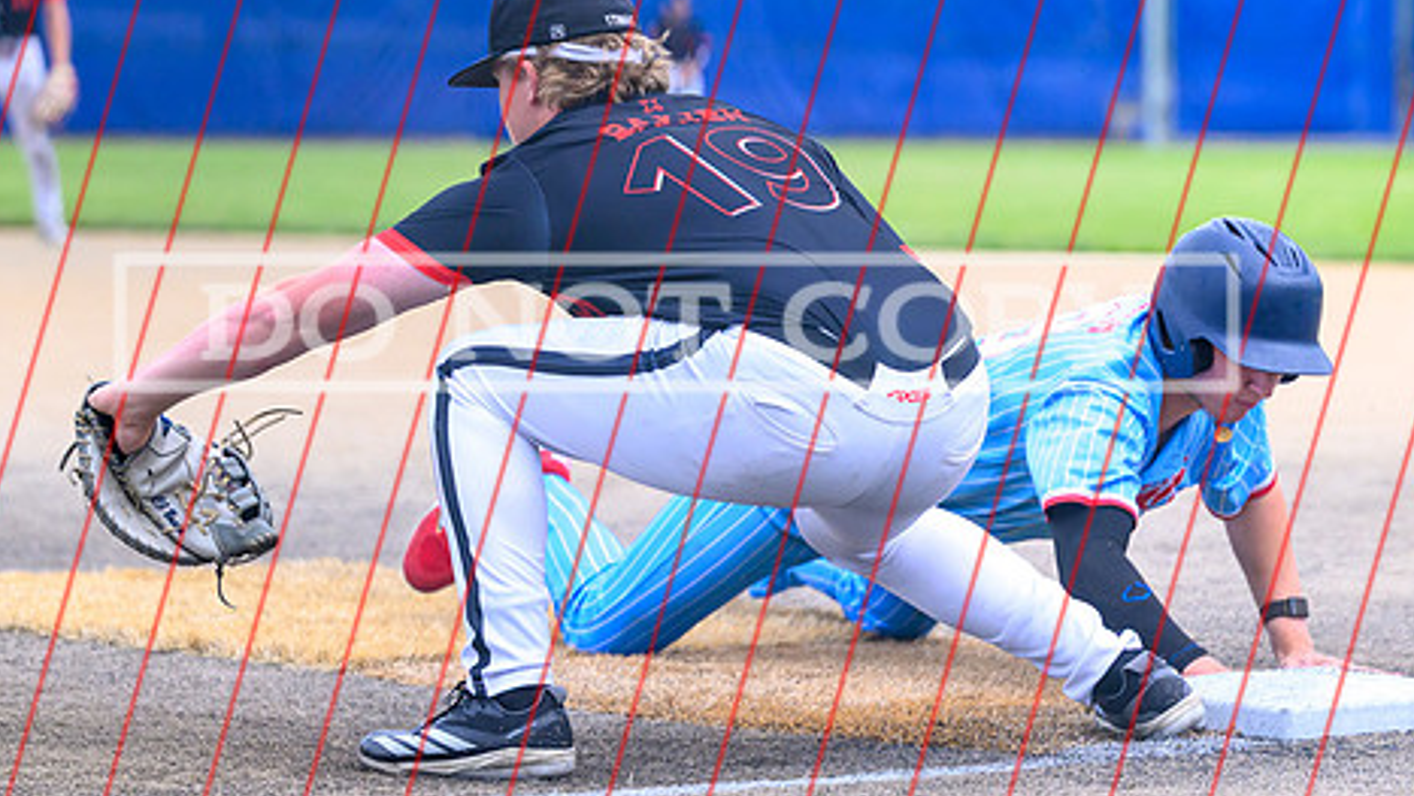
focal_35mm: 202
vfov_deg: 6.0
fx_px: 7576
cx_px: 1001
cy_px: 290
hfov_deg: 10.6
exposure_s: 1/3200
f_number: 2.8
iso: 1400
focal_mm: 105
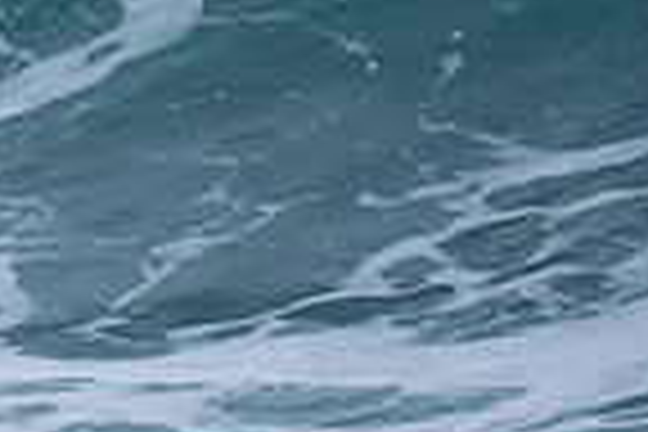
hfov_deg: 0.7
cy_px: -178
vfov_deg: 0.5
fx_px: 54500
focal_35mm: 3028
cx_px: -436
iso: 220
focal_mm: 500
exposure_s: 1/1000
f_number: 5.6
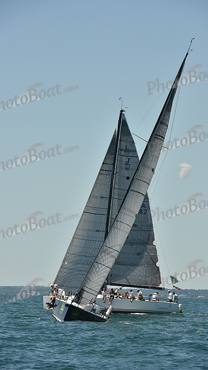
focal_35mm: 215
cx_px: 113
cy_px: 182
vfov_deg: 10.0
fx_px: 2107
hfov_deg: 5.7
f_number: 7.1
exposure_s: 1/1250
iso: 250
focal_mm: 200
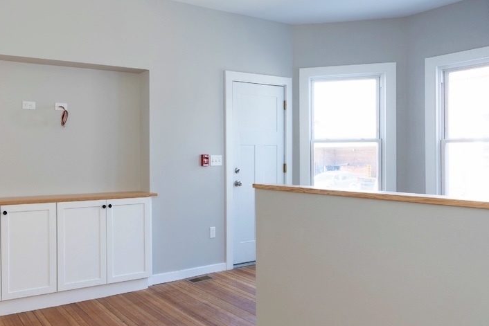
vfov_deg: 44.9
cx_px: 116
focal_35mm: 29
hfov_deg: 59.8
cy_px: 151
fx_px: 394
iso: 250
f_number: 11
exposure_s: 1/4
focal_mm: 16
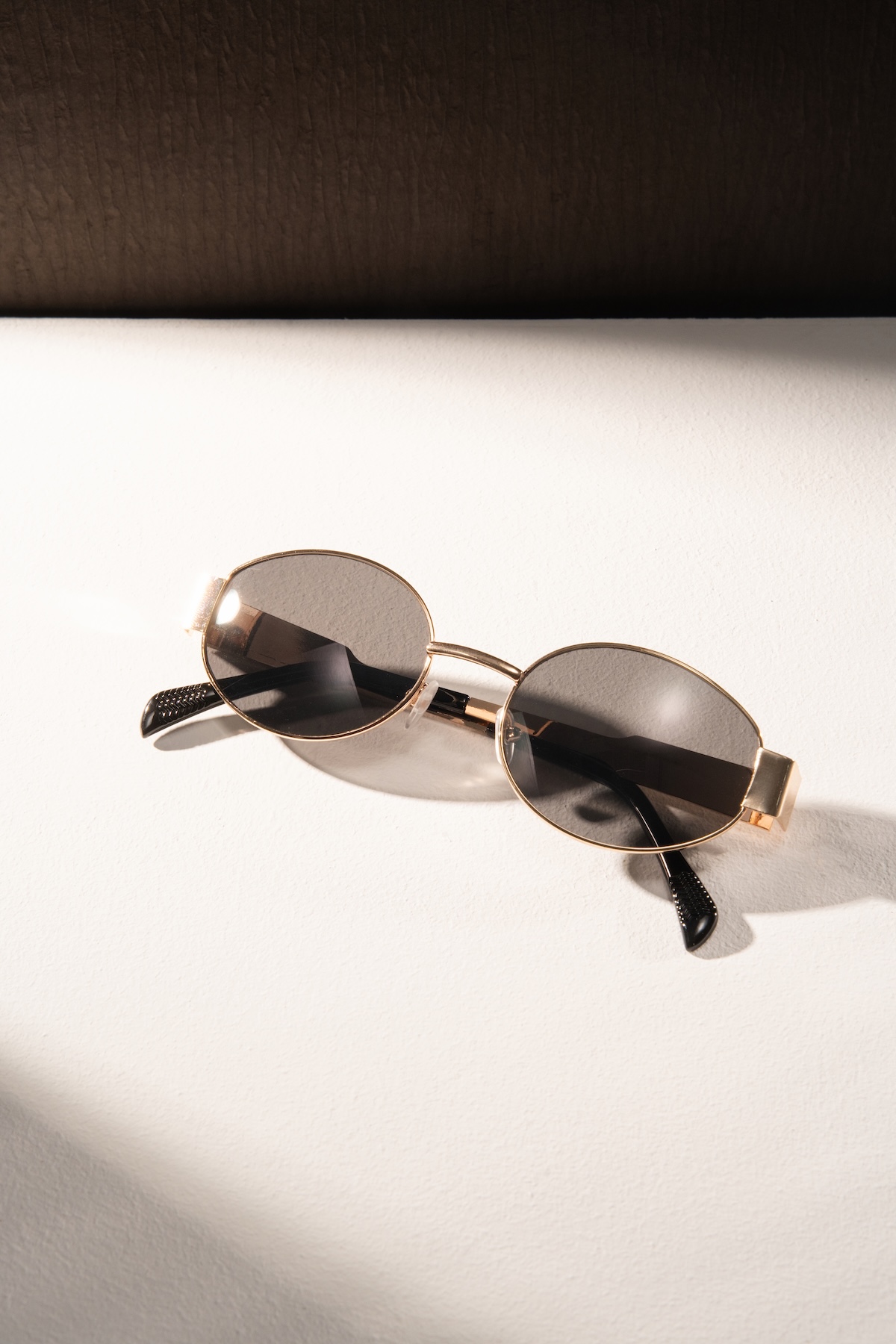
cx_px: 448
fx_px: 1923
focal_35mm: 52
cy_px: 672
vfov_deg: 38.5
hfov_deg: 26.2
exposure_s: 1/100
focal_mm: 51.5
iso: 800
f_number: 18
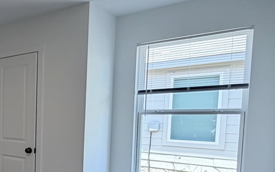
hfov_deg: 37.7
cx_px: -51
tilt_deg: -4.3
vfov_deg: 31.2
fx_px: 300
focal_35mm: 40
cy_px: 136
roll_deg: +0.2
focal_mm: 2.22
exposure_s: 1/120
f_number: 2.2
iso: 125
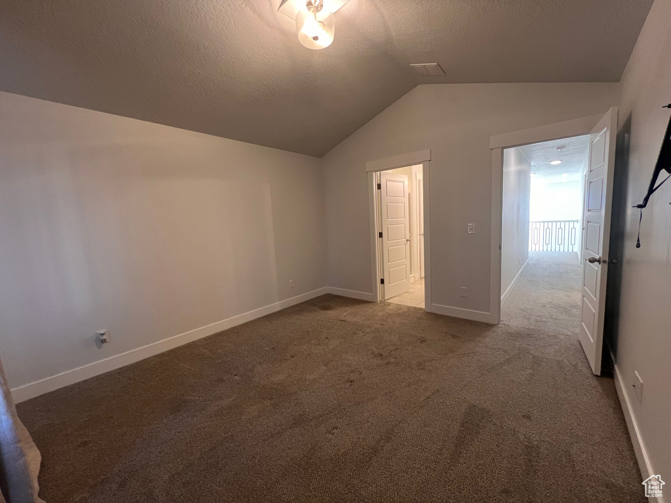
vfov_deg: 89.9
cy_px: 252
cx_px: 336
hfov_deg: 106.2
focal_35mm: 13
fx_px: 252
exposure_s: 1/60
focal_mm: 1.57
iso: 160
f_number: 1.8
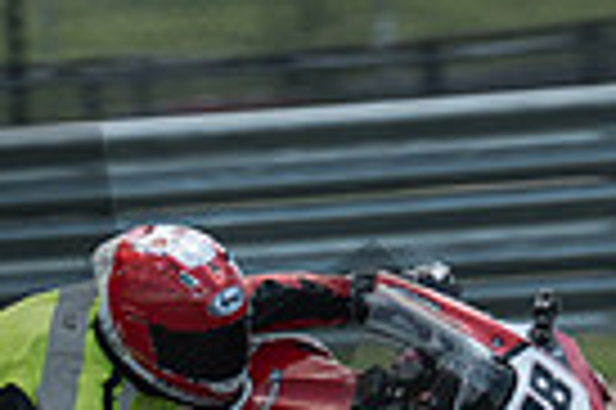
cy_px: 678
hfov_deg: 1.5
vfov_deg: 1.0
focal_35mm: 1343
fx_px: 22953
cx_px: 31
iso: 250
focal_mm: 211
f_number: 5
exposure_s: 1/500
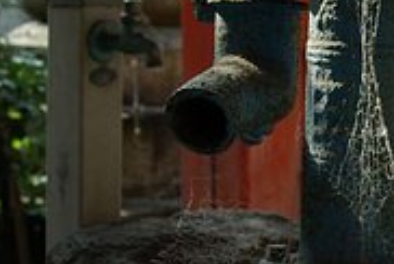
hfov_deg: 16.7
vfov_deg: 11.6
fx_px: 1294
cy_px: 84
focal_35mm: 118
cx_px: 452
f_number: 5.6
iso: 200
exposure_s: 1/125
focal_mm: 28
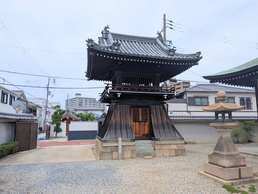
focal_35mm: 24
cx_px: 129
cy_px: 97
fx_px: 179
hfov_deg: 71.6
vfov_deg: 56.8
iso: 29
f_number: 1.7
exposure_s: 1/1848
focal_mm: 4.53
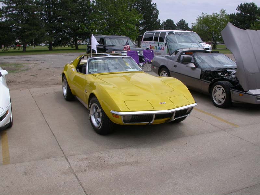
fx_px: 285
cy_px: 98
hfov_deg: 49.0
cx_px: 130
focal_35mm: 38
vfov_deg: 37.7
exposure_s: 1/490
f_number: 7.5
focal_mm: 7.85
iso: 100
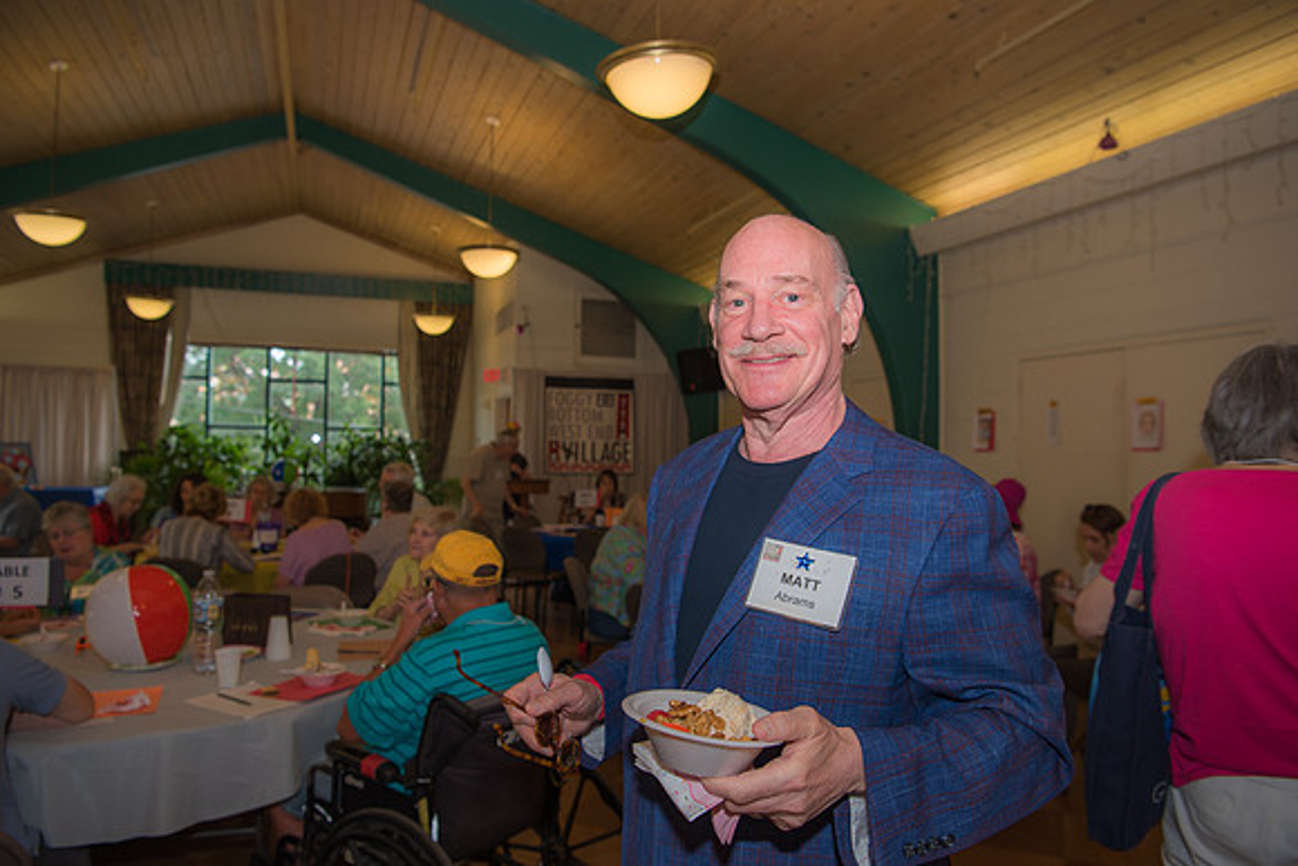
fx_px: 865
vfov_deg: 53.2
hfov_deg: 73.7
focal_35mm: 24
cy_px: 433
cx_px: 649
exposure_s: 1/60
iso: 125
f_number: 4.5
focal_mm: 24
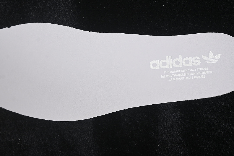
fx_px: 487
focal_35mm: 75
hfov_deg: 27.0
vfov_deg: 18.2
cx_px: 117
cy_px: 78
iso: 160
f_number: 7.1
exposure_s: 1/80
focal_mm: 50
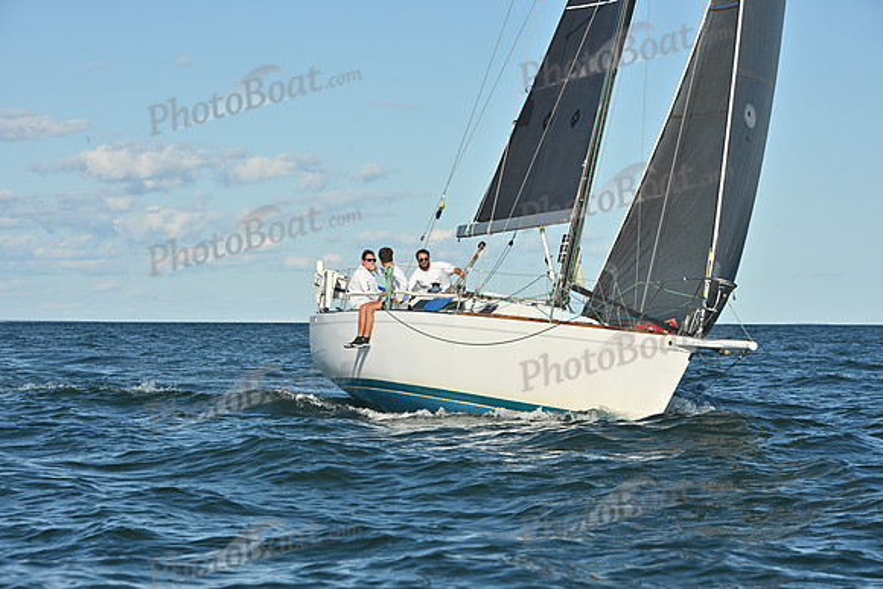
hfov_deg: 16.8
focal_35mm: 122
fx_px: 2993
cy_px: 294
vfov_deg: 11.2
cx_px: 442
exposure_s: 1/1250
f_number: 10
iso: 320
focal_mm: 122
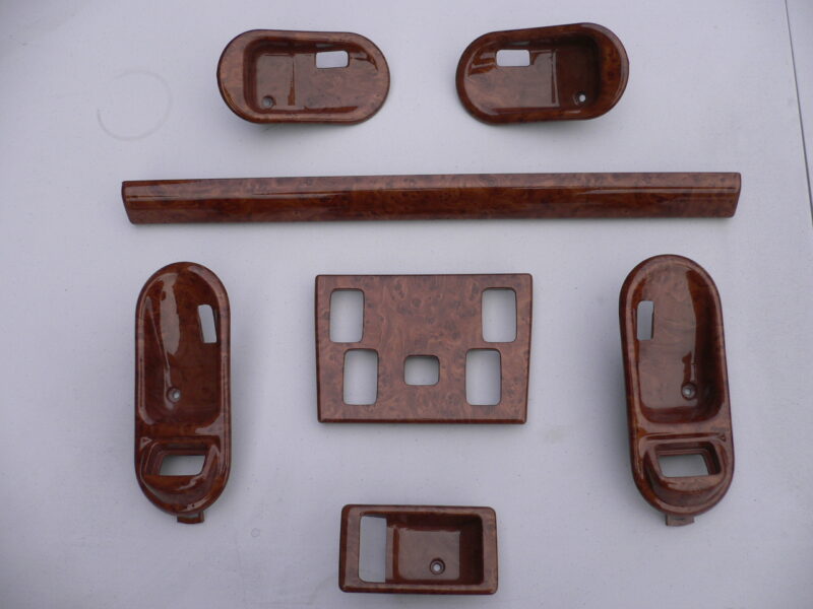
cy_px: 304
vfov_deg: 40.7
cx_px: 406
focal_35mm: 35
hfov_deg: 52.6
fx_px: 822
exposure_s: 1/160
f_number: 2.8
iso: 80
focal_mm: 5.8
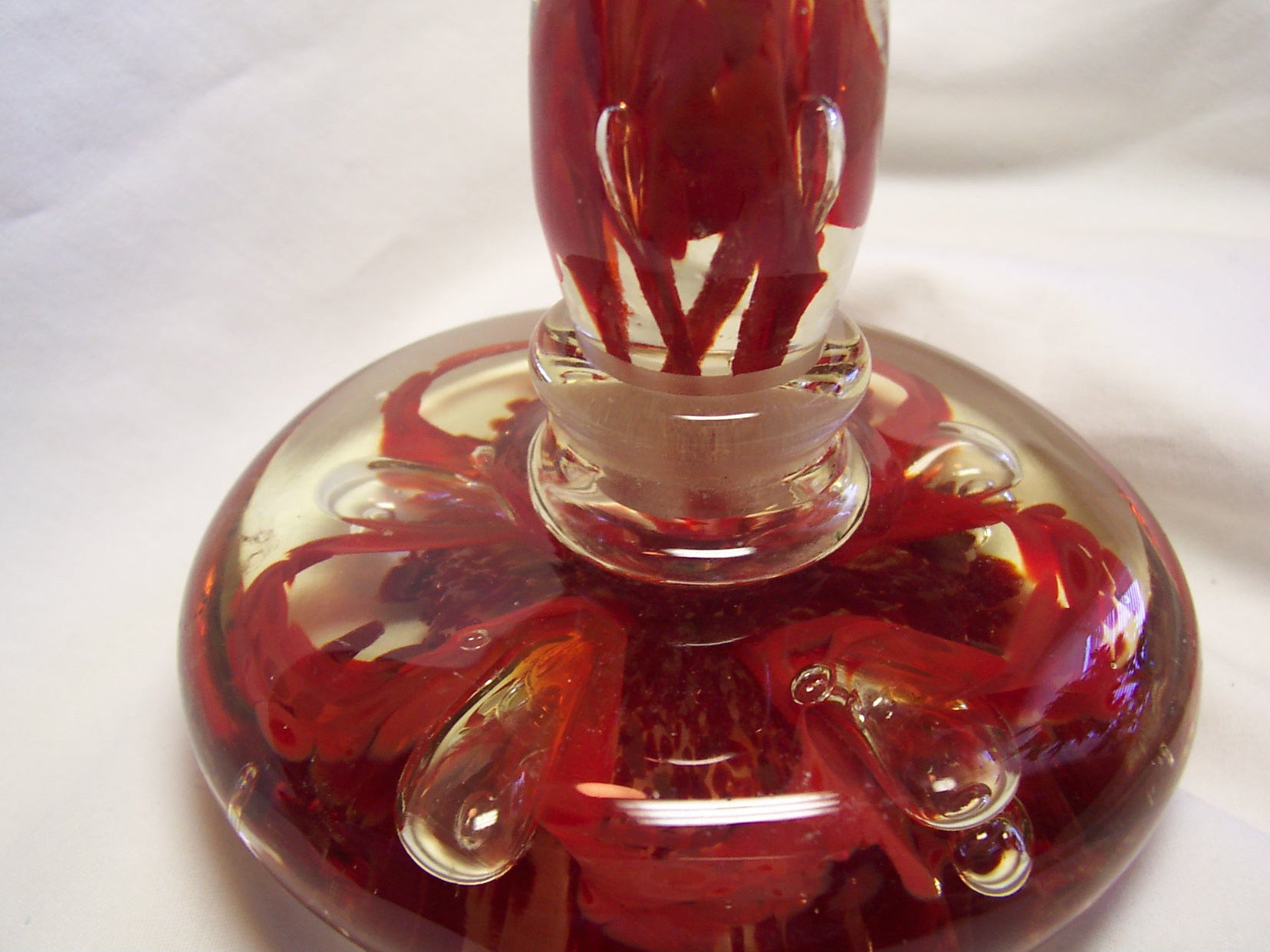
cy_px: 476
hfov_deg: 50.1
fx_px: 1357
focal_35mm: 37
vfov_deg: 38.7
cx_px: 635
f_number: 2.8
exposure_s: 1/30
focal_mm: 5.6
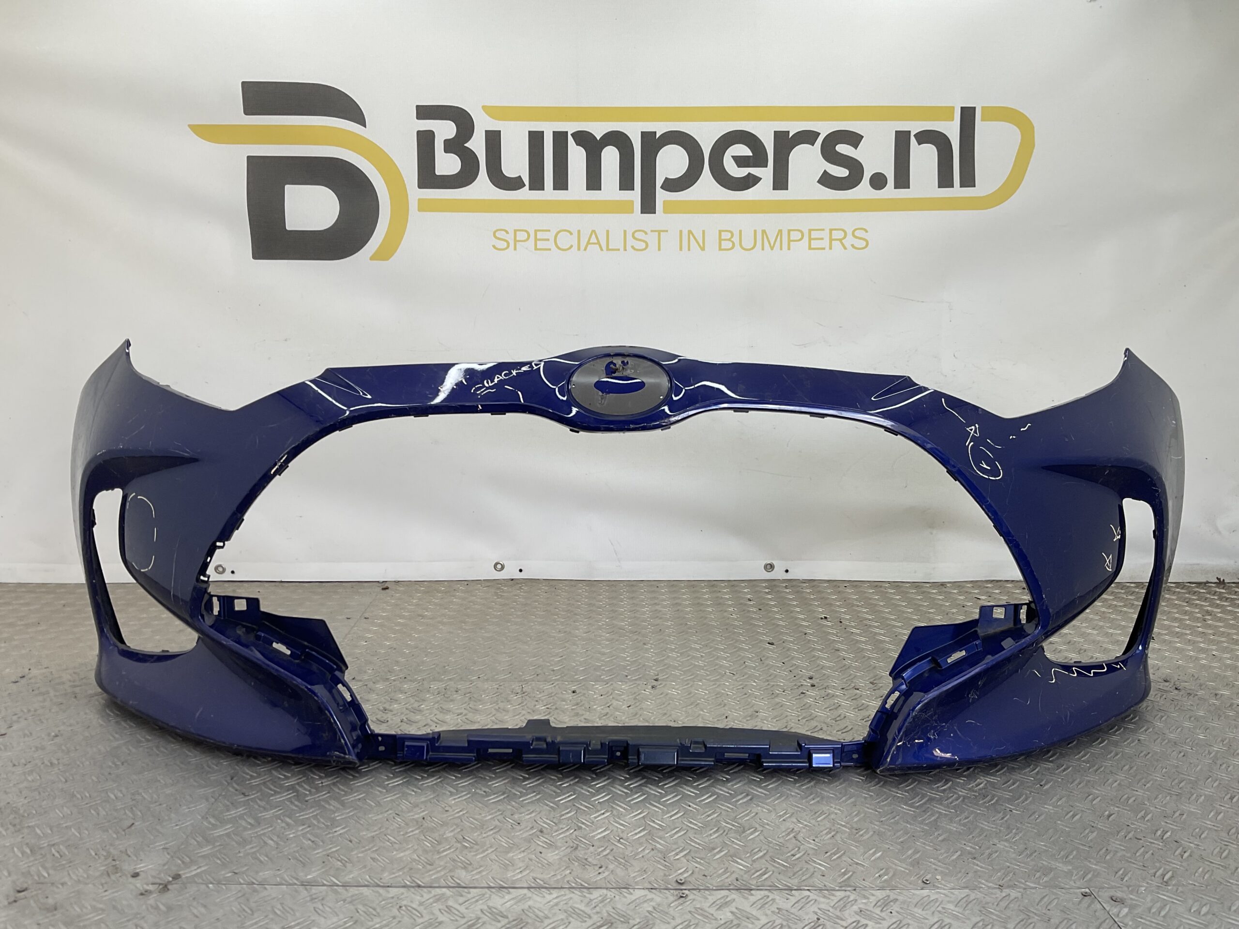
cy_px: 464
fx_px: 1038
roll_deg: -2.0
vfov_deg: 48.2
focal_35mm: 29
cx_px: 620
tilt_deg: -9.4
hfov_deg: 61.7
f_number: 1.8
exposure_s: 1/149
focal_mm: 3
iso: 16
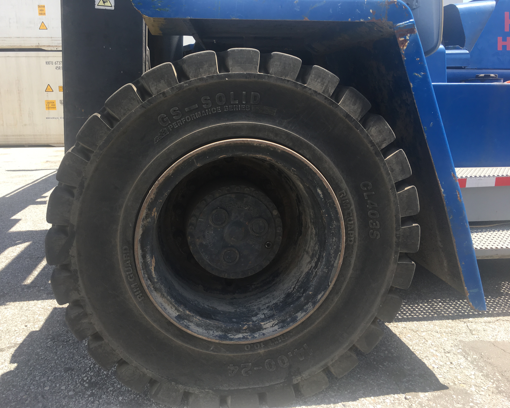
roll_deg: +1.1
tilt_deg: -11.1
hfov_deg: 57.1
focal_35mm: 31
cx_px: 233
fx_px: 468
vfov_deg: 47.1
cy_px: 206
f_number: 2.2
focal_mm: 4.15
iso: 25
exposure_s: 1/427
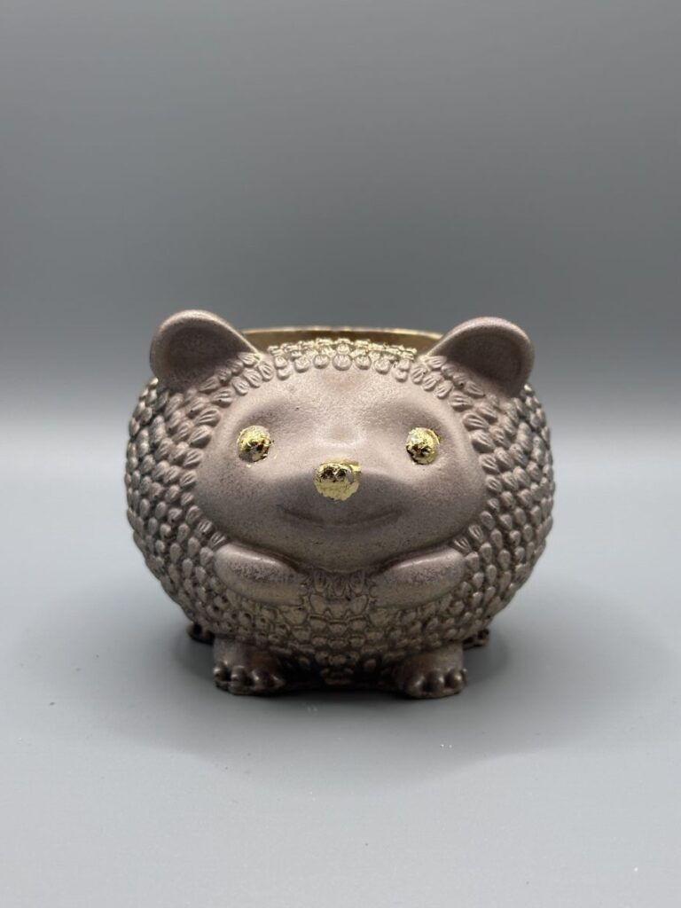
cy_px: 454
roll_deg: -0.3
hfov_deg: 30.3
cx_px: 340
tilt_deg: -11.8
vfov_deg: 39.7
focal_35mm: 48
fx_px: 1259
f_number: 1.78
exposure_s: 1/146
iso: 50
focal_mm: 6.86
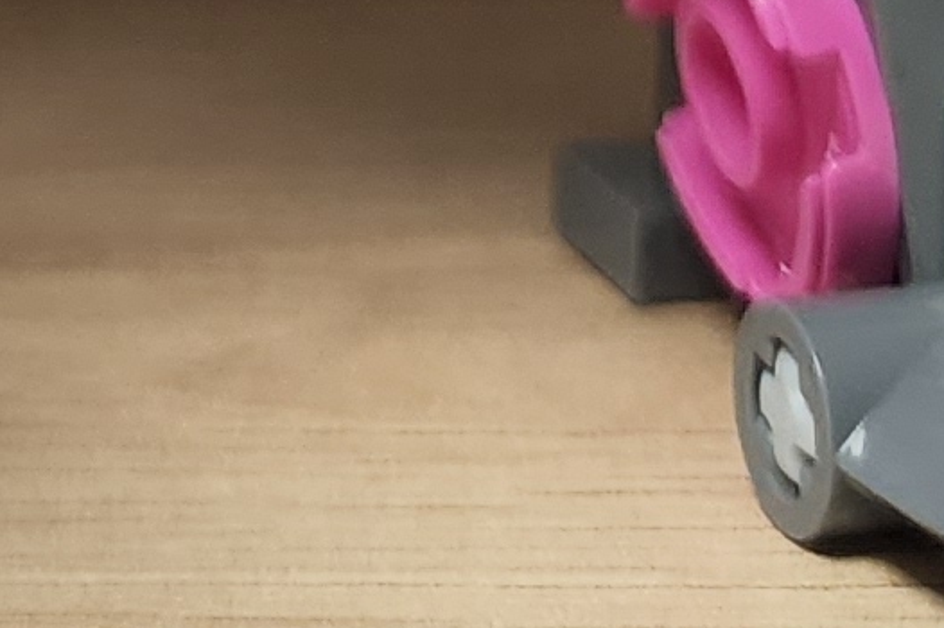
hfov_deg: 11.1
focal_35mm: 182
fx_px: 4769
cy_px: -1938
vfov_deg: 6.2
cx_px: -160
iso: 320
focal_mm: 6.4
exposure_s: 1/120
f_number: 1.8
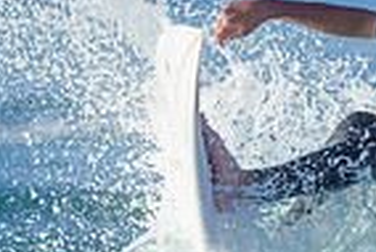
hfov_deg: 0.6
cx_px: 345
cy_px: 298
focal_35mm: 3384
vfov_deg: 0.4
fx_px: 35380
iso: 560
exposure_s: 1/2500
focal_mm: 800
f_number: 6.3
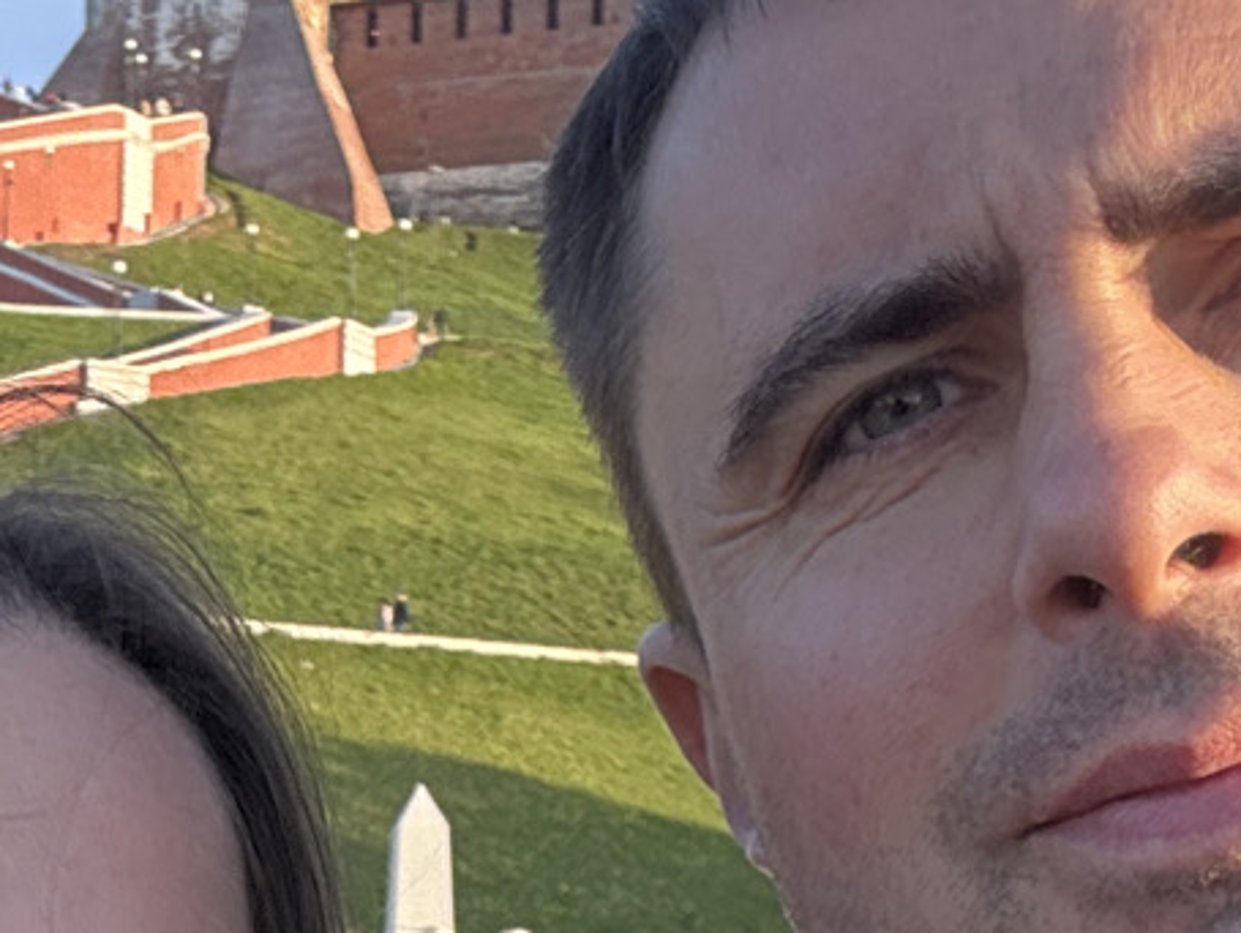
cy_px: 1233
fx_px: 3624
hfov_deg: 19.0
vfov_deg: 14.1
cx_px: 57
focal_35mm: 101
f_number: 1.9
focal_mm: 2.69
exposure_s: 1/151
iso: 20
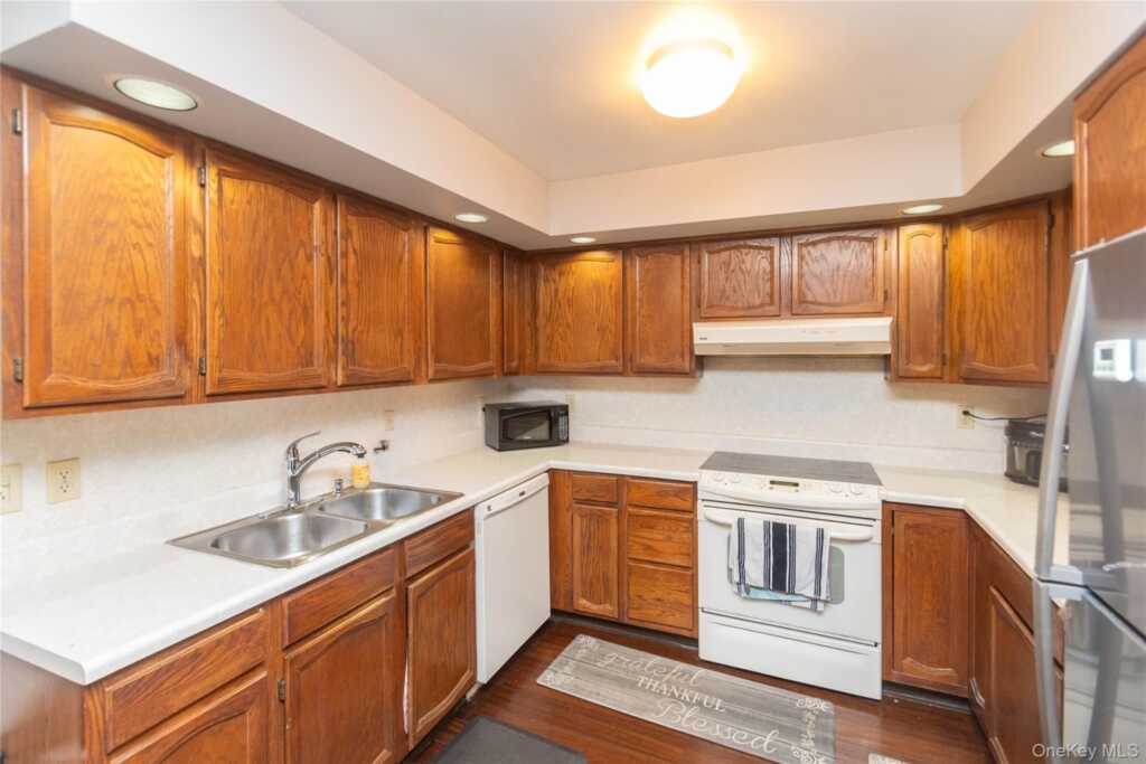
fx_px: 478
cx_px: 573
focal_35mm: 15
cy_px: 382
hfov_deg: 100.4
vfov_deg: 77.3
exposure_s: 1/60
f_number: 5.6
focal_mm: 10
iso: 1250
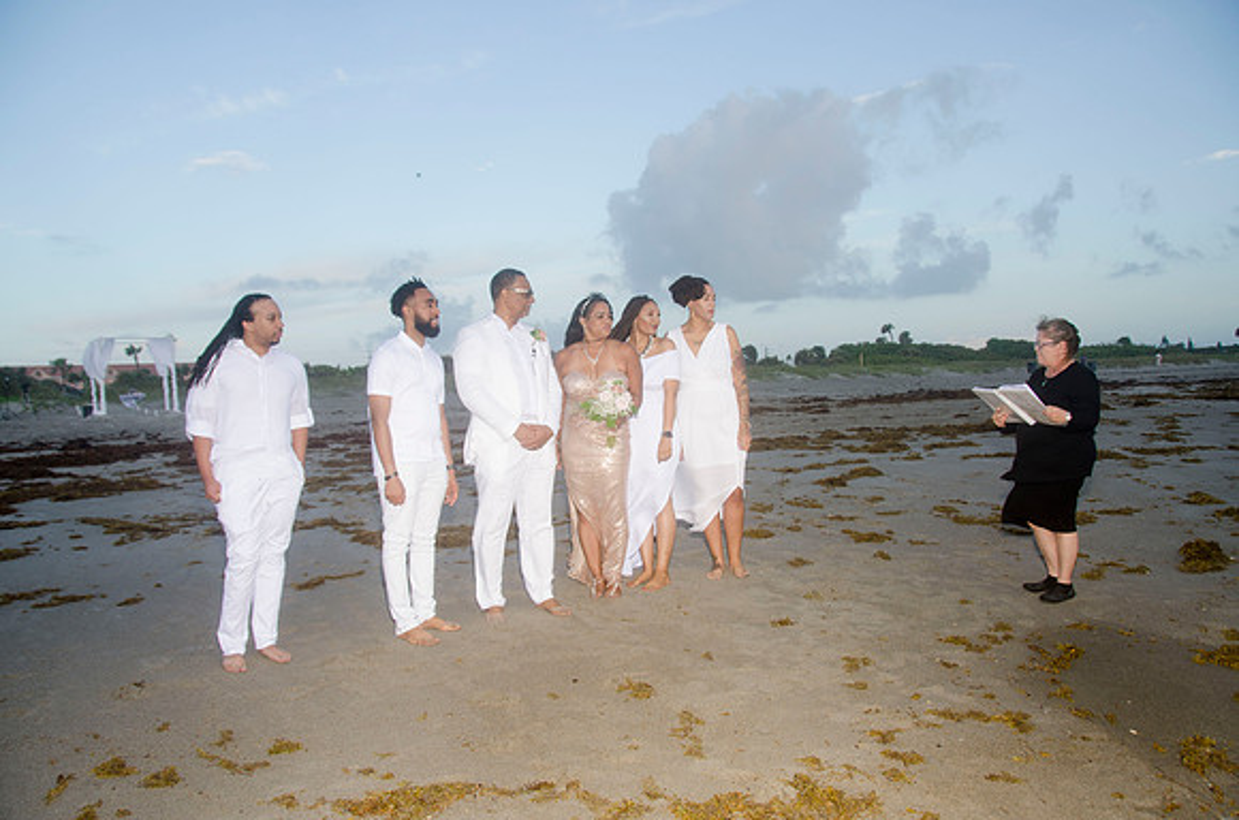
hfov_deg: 67.5
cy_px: 410
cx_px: 620
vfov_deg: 47.7
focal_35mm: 27
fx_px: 927
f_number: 5.6
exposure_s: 1/60
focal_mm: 18
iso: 100
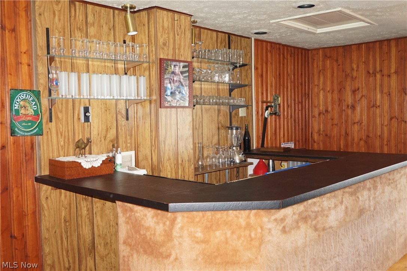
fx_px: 407
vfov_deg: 36.8
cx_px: 204
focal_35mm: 36
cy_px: 136
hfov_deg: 53.2
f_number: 4.5
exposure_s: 1/60
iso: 1600
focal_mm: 24
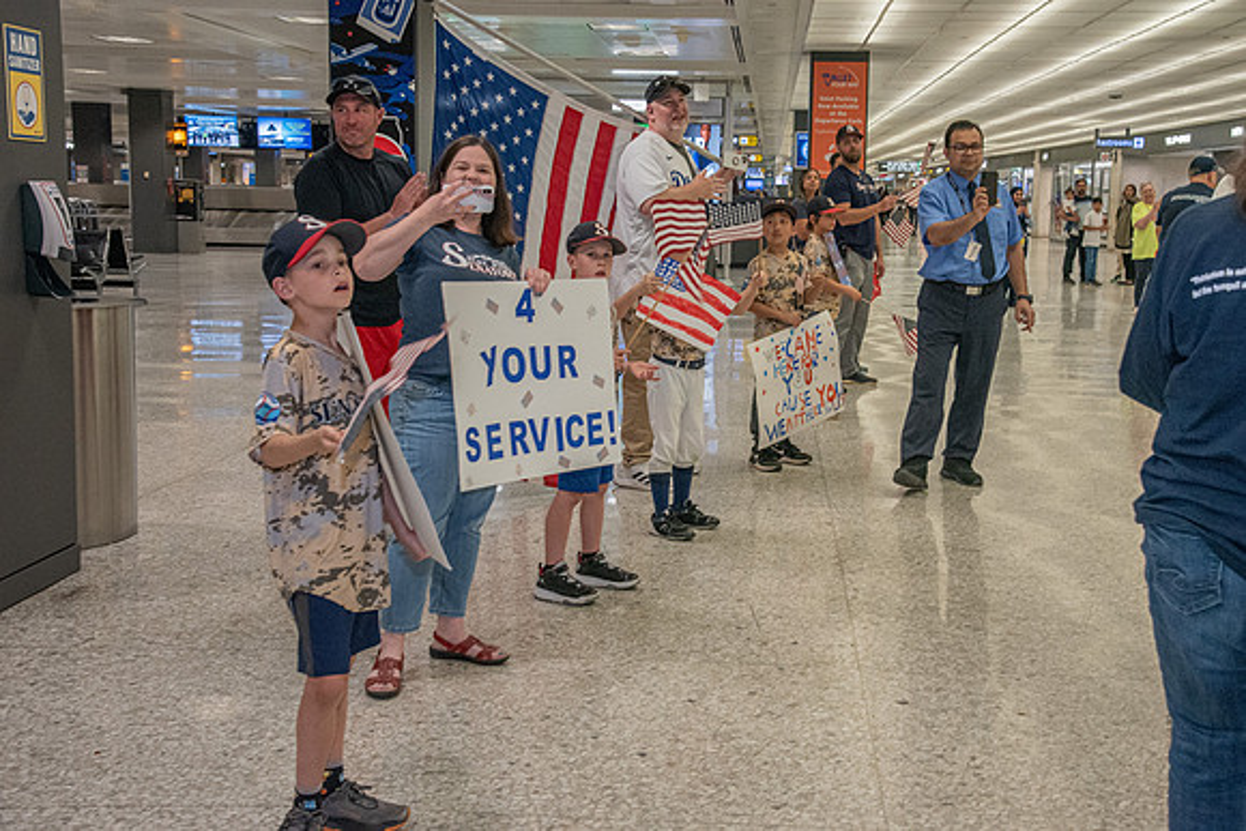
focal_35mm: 44
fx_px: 1536
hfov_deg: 44.1
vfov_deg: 30.3
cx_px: 691
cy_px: 370
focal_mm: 40
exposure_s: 1/125
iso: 3200
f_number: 6.3
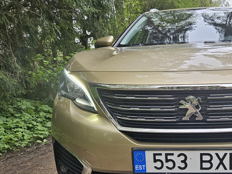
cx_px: 186
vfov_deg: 37.0
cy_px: 126
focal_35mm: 38
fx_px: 255
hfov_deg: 46.4
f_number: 1.8
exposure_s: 1/359
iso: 125
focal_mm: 5.4
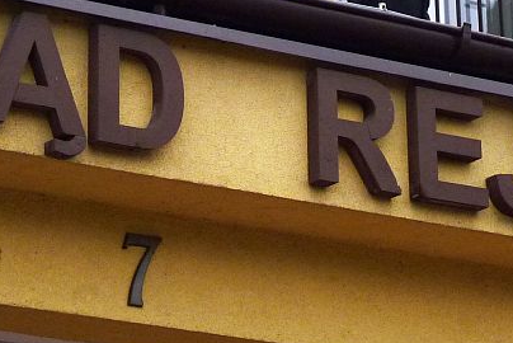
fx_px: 3337
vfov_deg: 5.8
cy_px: -104
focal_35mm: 234
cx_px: 486
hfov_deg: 8.8
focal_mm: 16.1
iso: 160
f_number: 3.4
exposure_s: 1/500
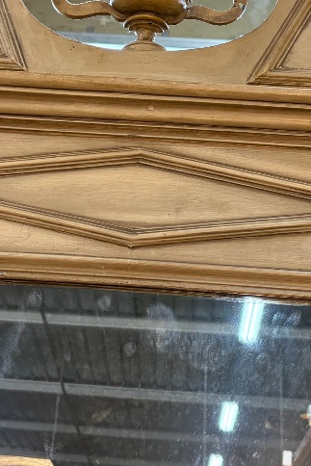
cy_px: 100
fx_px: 868
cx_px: 152
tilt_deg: +26.3
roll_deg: -4.1
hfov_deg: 20.3
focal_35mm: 67
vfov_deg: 29.5
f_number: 1.6
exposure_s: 1/100
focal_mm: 5.96
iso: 200
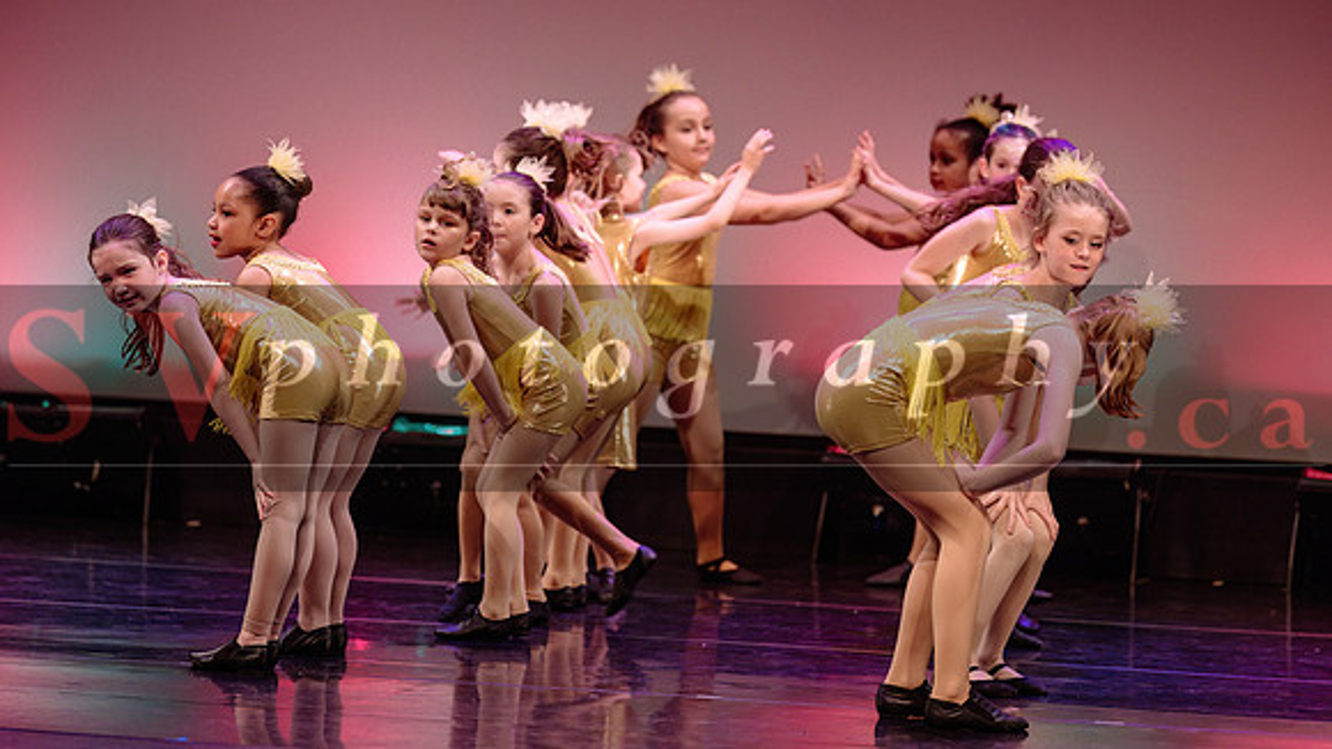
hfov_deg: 12.2
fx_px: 6208
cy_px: 252
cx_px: 666
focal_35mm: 176
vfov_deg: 6.9
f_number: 2.8
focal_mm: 150
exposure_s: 1/320
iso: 1600
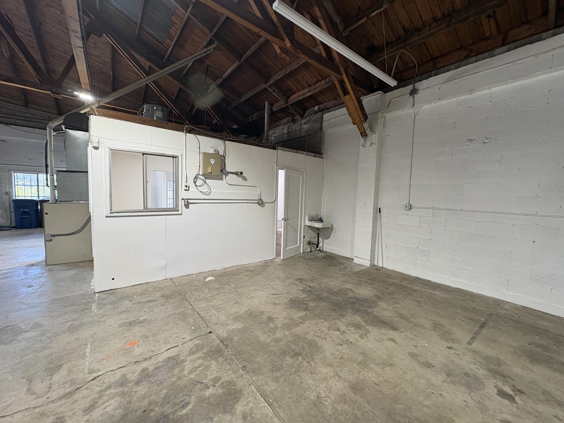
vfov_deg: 85.7
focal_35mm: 14
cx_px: 282
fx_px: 228
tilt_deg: -3.9
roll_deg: -2.4
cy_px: 212
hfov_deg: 102.1
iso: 125
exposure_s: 1/60
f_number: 2.2
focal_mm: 2.22
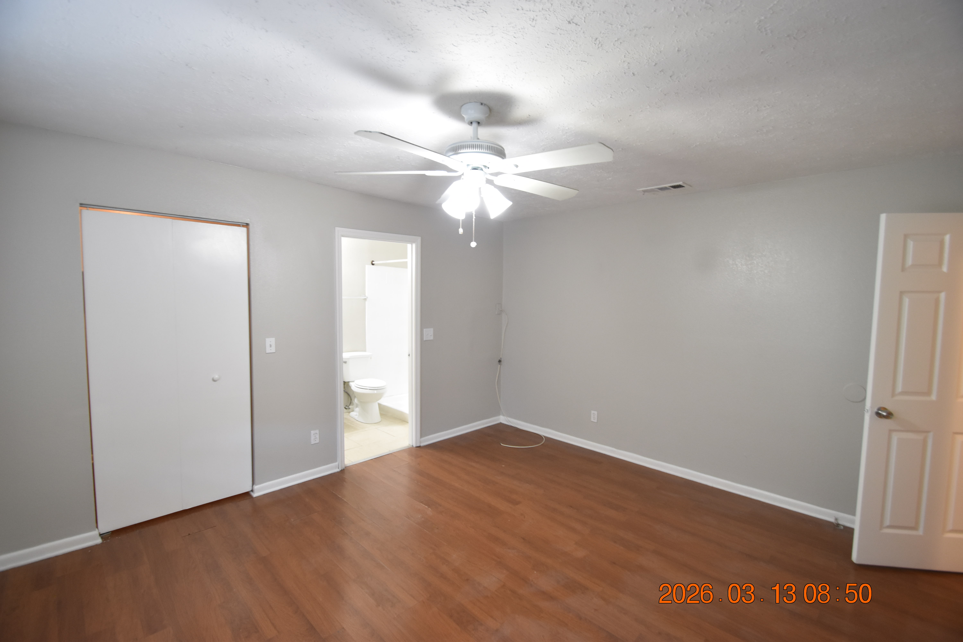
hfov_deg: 100.4
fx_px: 401
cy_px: 321
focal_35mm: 15
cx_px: 482
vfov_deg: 77.3
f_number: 3.5
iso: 800
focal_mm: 10
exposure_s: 1/30
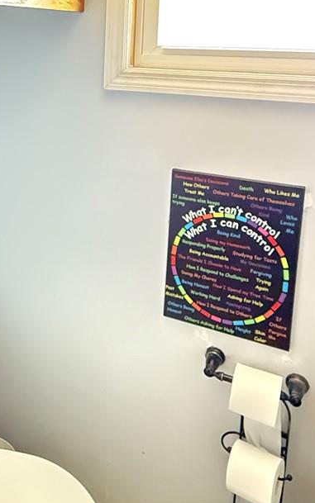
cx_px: 34
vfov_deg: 47.9
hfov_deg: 31.3
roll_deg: -0.4
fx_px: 535
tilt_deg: -8.0
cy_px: 109
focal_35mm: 39
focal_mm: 2.22
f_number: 2.2
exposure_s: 1/30
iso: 2000
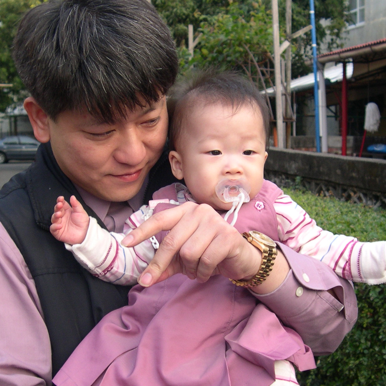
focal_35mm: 62
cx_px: 167
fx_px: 782
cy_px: 220
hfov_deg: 27.7
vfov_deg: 27.7
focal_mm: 8
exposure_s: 1/105
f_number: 2.8
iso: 100
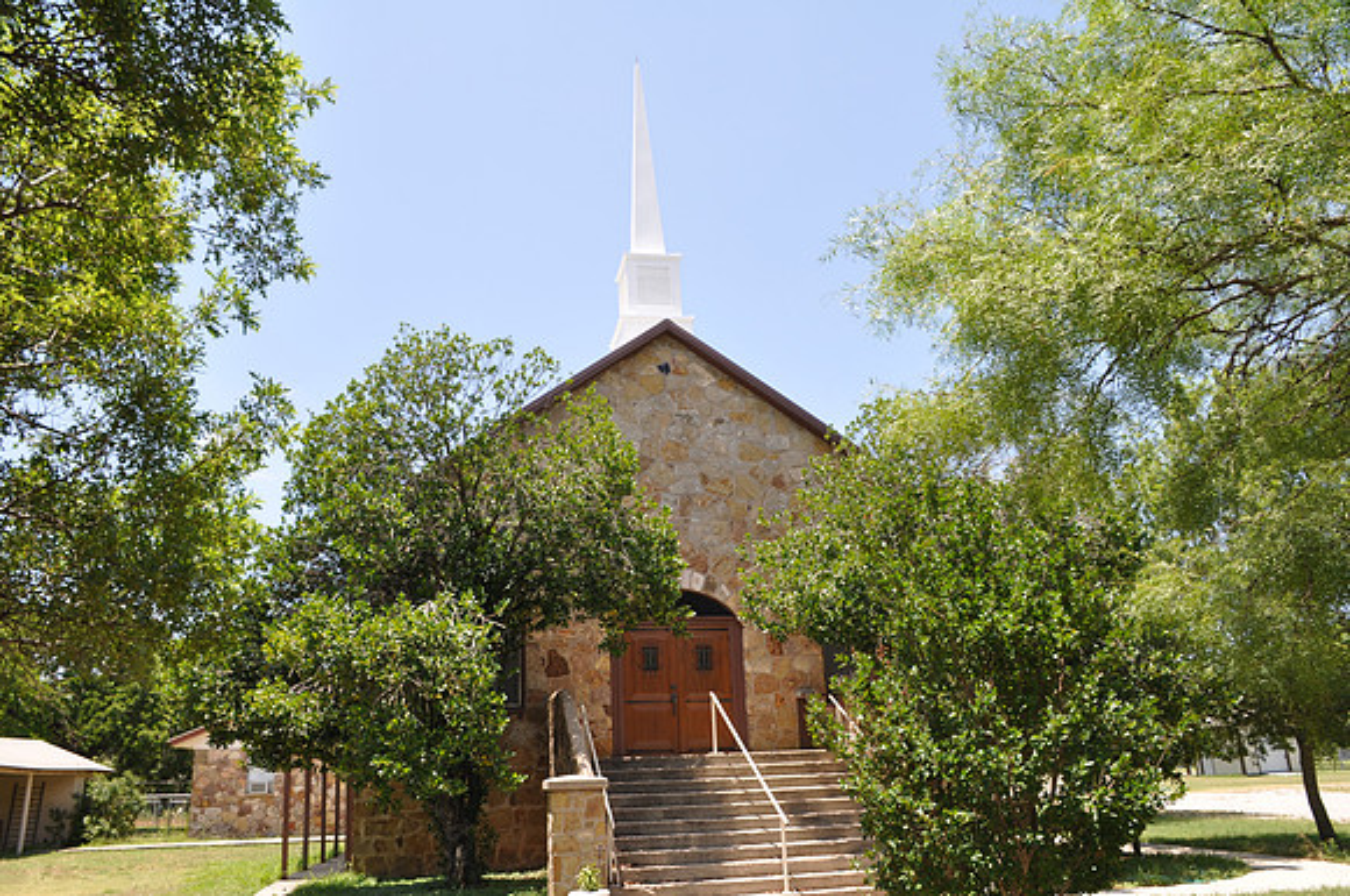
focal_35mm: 27
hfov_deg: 67.5
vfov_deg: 47.8
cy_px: 448
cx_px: 675
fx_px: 1011
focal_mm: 18
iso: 200
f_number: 9
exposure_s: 1/80
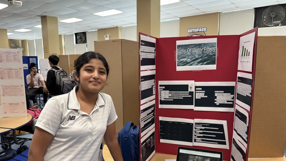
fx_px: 205
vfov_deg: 42.5
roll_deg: +0.4
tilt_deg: -9.3
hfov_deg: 69.9
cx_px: 144
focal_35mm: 27
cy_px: 103
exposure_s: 1/60
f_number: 1.78
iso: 250
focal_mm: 6.76
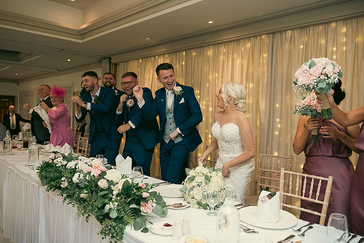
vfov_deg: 45.0
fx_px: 293
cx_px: 182
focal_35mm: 29
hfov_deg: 63.6
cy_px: 122
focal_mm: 29
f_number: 3.5
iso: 800
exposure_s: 1/160
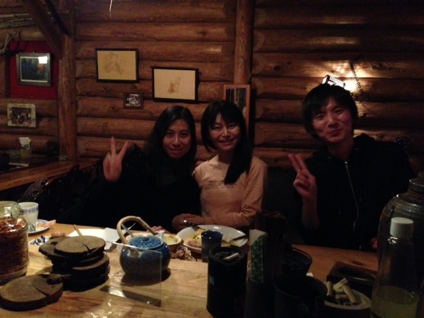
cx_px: 212
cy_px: 159
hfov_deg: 55.4
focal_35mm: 33
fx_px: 404
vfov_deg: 42.9
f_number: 2.4
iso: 800
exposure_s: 1/15
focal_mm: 4.12
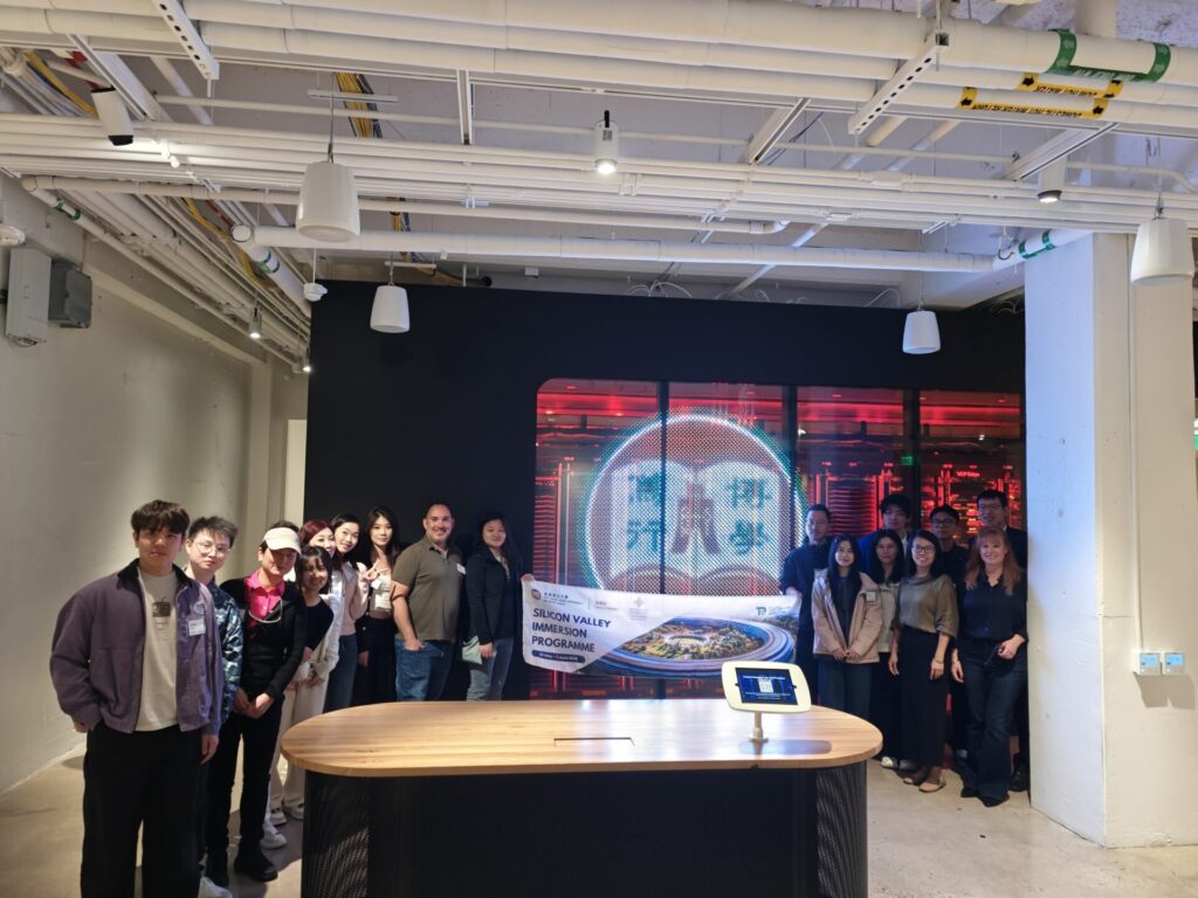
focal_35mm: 23
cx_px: 599
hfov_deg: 73.9
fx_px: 796
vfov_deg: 58.9
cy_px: 449
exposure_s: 1/120
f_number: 1.6
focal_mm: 6.06
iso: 1600
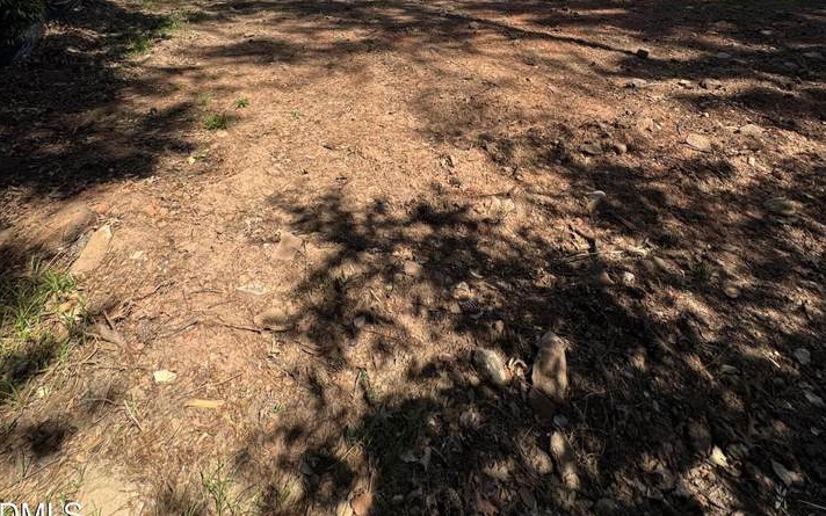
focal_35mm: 20
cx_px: 412
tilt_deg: -6.3
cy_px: 9
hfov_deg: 85.1
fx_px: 450
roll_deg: +2.7
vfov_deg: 49.6
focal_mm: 2.22
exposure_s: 1/1370
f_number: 2.2
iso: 50
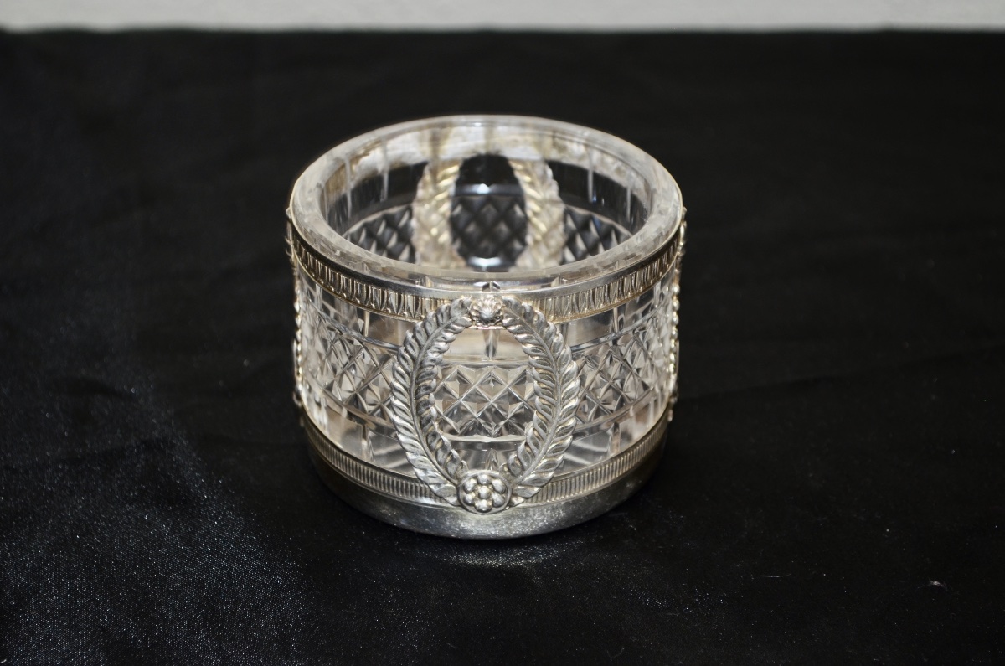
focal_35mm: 82
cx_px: 502
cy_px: 333
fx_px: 2299
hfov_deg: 24.7
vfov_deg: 16.5
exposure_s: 1/30
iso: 200
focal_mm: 55
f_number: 5.6
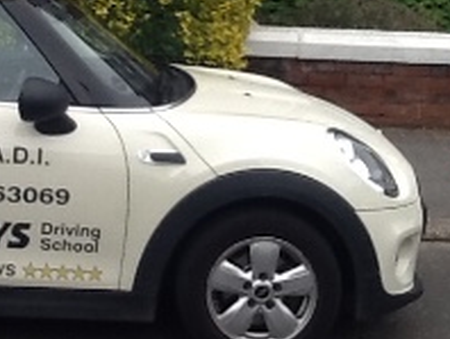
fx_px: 1445
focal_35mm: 111
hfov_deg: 17.5
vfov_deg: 13.2
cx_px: 66
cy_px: -8
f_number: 2.4
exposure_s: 1/167
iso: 40
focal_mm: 2.03
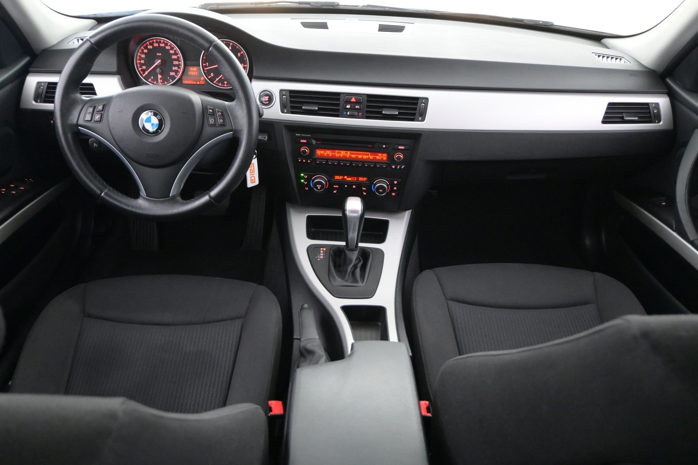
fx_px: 596
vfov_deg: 42.6
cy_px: 232
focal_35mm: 31
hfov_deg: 60.7
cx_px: 349
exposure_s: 1/30
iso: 4500
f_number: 3.8
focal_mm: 20.5
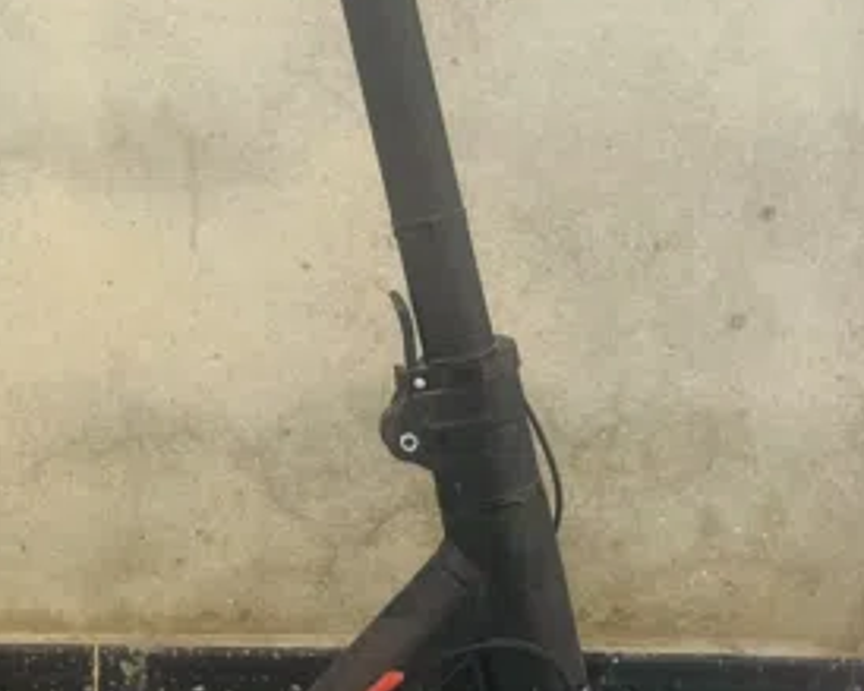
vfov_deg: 25.7
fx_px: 1457
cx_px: -76
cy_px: 54
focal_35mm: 57
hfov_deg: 29.8
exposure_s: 1/1020
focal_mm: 5.1
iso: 32
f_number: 1.6
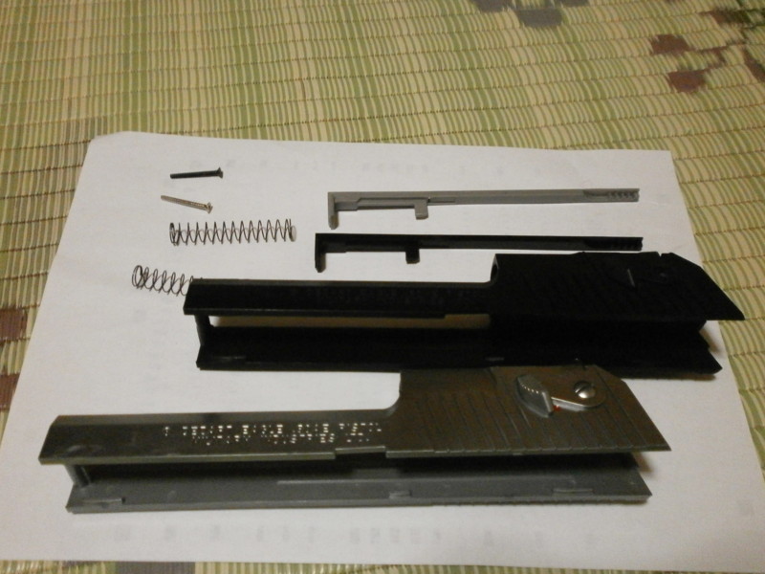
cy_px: 287
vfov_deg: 44.2
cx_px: 382
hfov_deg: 56.8
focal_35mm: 32
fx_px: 707
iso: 800
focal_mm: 5.8
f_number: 3.1
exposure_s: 1/40
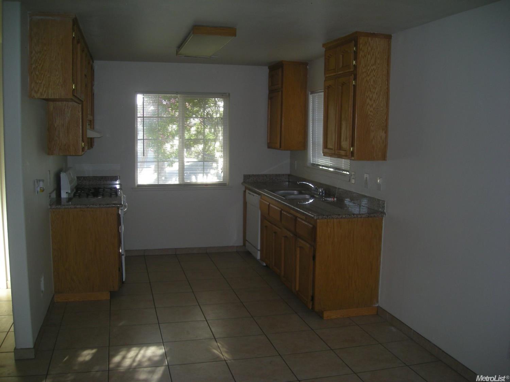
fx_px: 515
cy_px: 191
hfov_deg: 52.6
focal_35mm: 35
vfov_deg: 40.7
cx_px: 255
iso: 71
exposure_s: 1/51.8
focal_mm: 5.7
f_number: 2.8
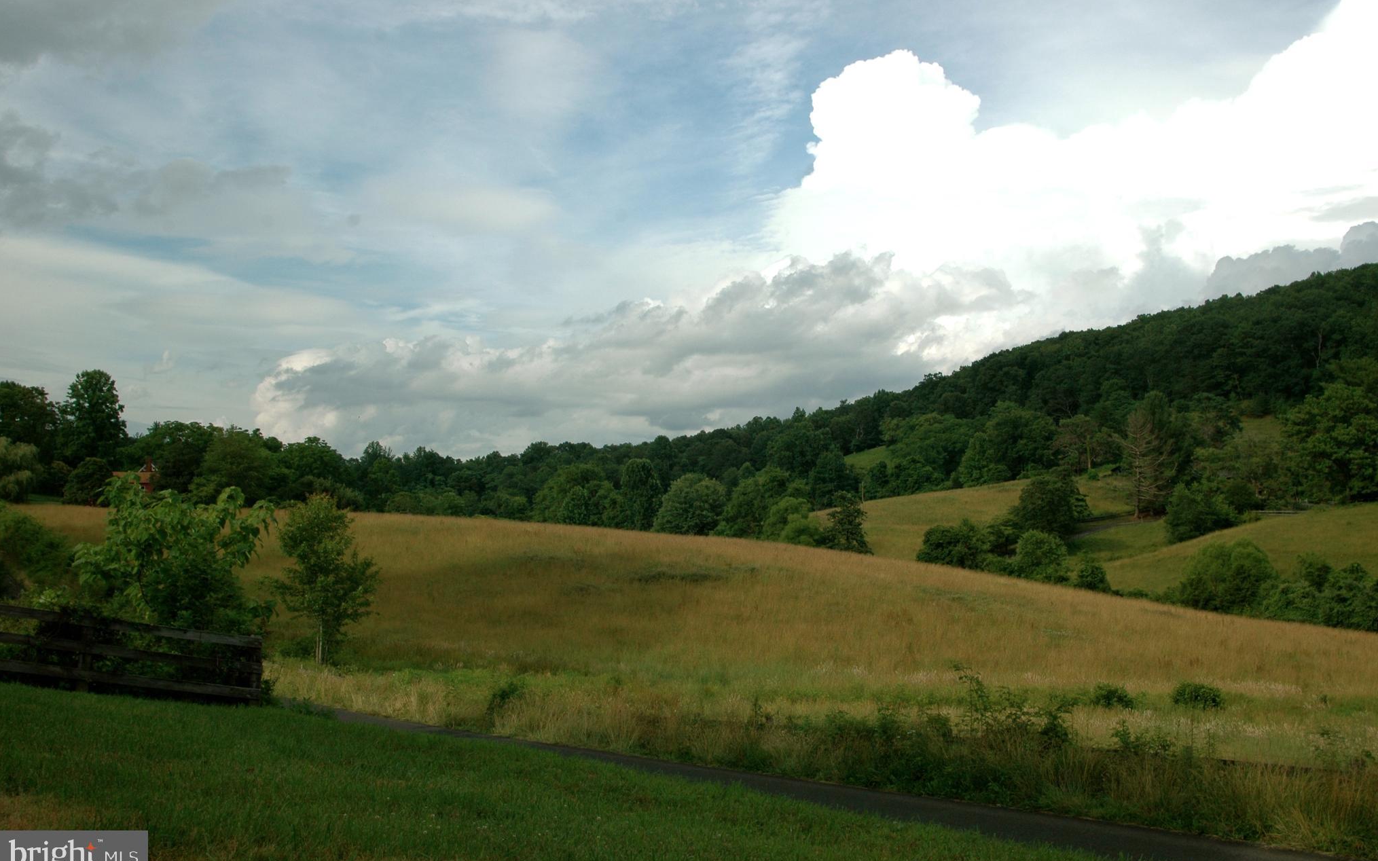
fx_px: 1389
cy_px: 417
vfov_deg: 34.4
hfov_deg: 52.7
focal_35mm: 37
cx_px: 693
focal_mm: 24
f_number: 9
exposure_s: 1/320
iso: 200
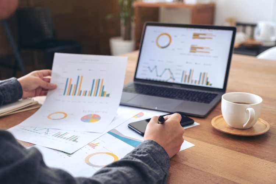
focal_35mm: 47
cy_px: 92
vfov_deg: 28.6
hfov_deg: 41.9
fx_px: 360
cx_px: 138
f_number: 2.8
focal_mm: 31.1
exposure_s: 1/90
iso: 200
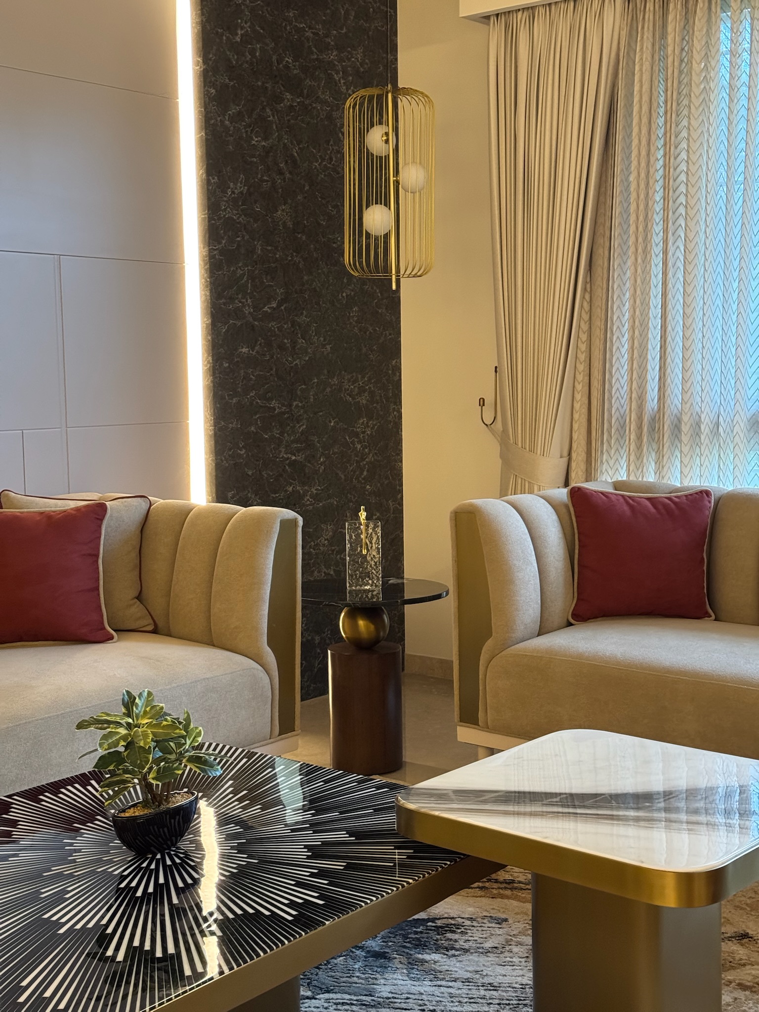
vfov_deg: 39.7
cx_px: 380
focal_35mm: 48
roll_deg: +1.4
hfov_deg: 30.3
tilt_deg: -5.7
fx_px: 1403
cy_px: 506
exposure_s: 1/25
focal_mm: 6.76
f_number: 1.78
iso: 640
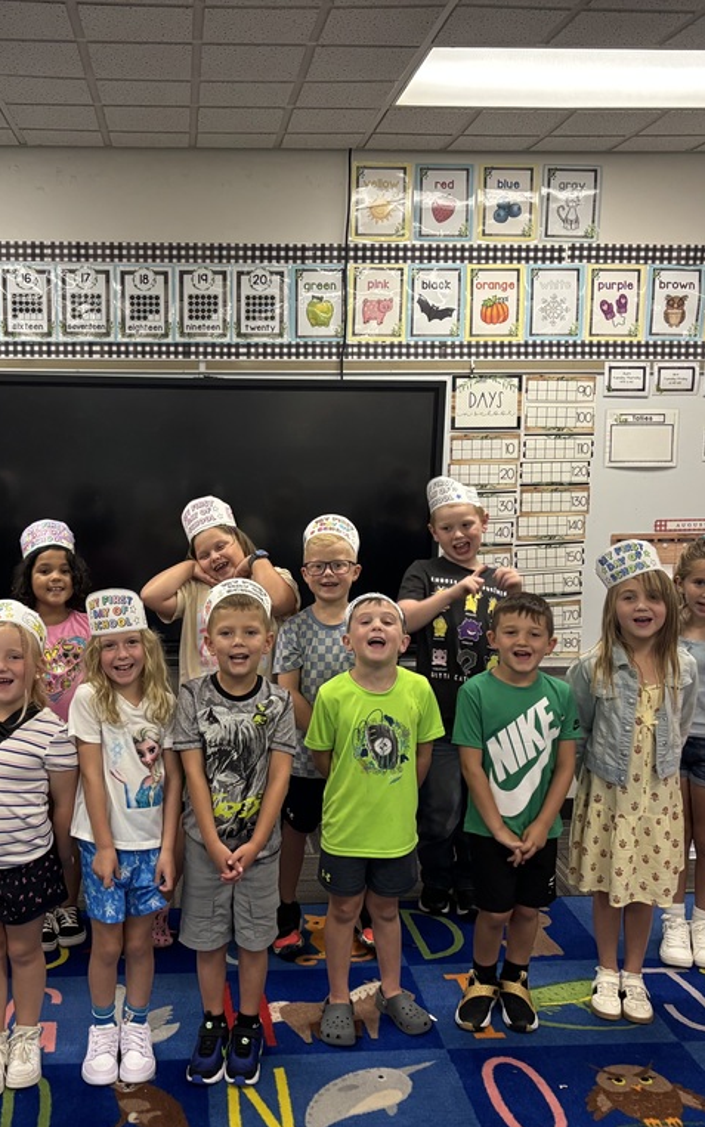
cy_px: 566
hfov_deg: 34.1
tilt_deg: -7.4
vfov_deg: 52.7
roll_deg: -0.4
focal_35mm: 37
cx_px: 234
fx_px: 1137
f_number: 1.6
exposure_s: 1/60
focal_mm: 5.96
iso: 250
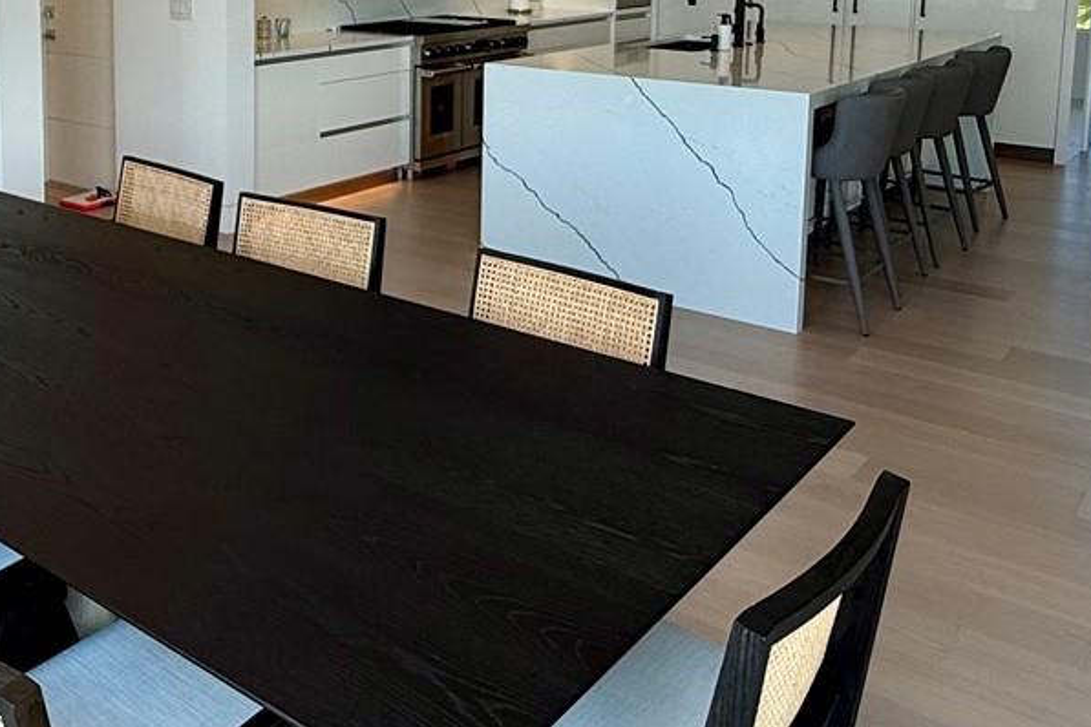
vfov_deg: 32.5
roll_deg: -0.1
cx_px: 329
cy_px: 71
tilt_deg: -6.5
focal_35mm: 39
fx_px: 1182
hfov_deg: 48.4
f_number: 2.2
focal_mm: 2.22
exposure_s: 1/123
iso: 50
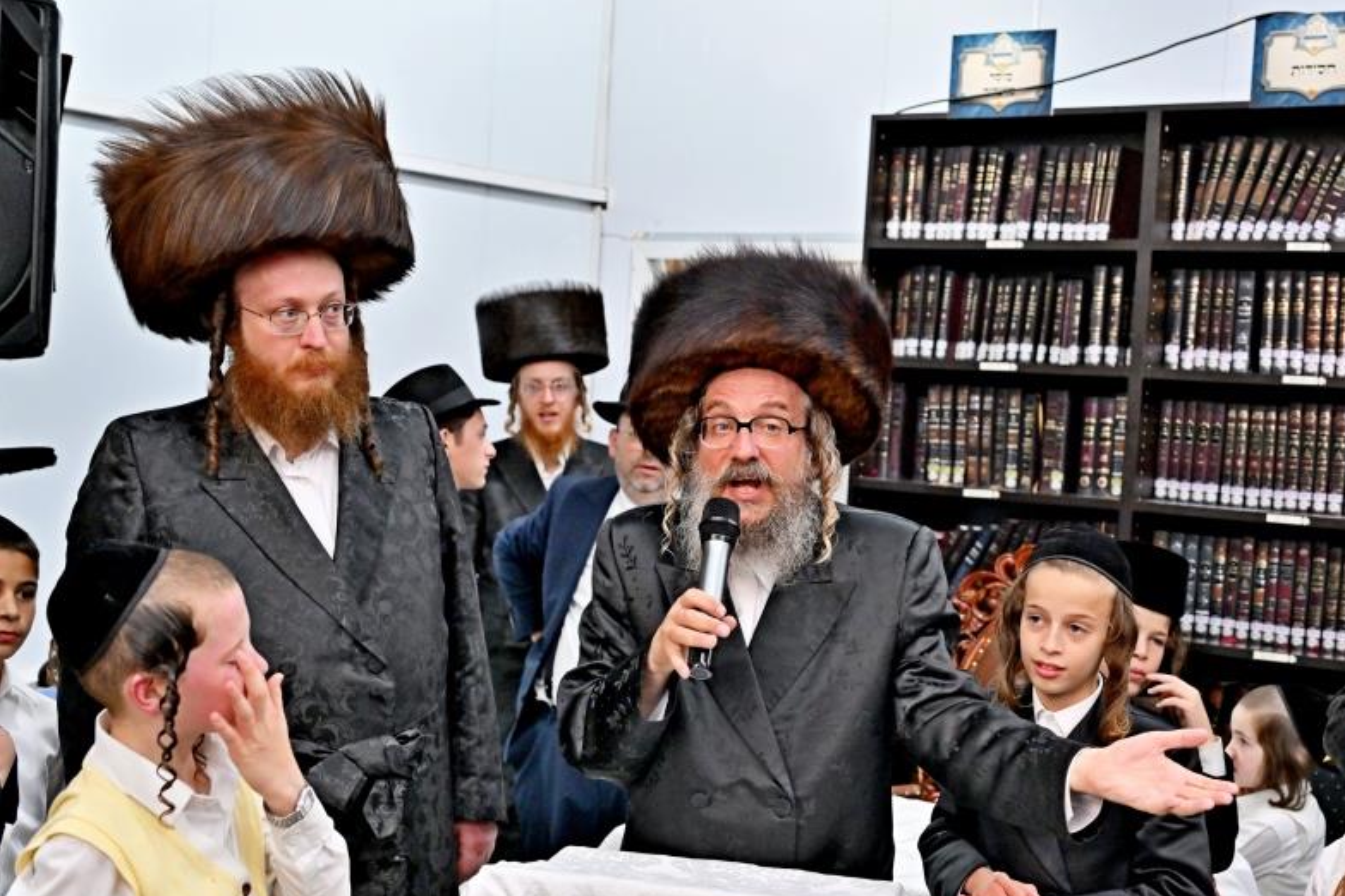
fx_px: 1905
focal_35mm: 51
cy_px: 542
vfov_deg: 26.4
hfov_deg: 38.7
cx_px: 823
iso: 1250
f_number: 4
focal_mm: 39
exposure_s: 1/250
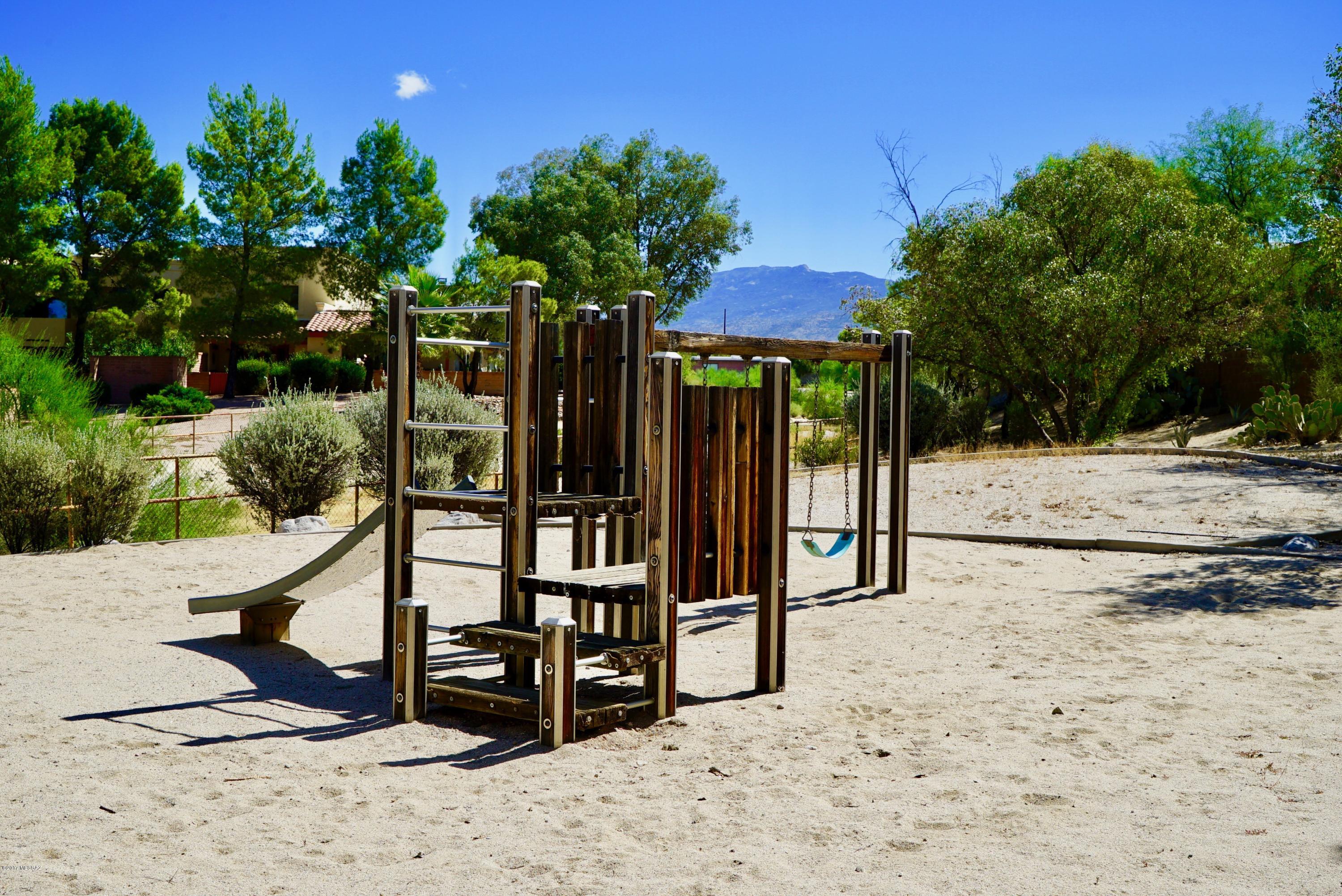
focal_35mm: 42
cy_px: 448
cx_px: 671
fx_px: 1566
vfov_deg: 31.9
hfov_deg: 46.4
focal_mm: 42
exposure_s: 1/125
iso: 100
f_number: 13
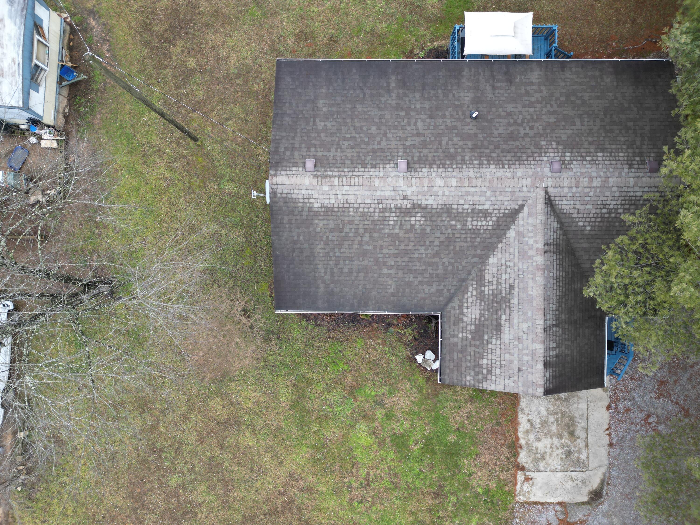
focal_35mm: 24
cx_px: 350
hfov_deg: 71.6
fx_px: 485
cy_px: 262
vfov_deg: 56.8
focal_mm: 6.72
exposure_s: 1/180
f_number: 1.7
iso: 100
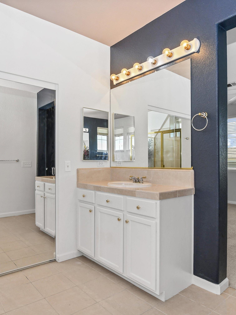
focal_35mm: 22
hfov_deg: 60.8
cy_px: 160
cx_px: 100
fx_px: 200
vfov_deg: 76.4
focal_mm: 10
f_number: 4.5
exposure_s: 1/80
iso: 500
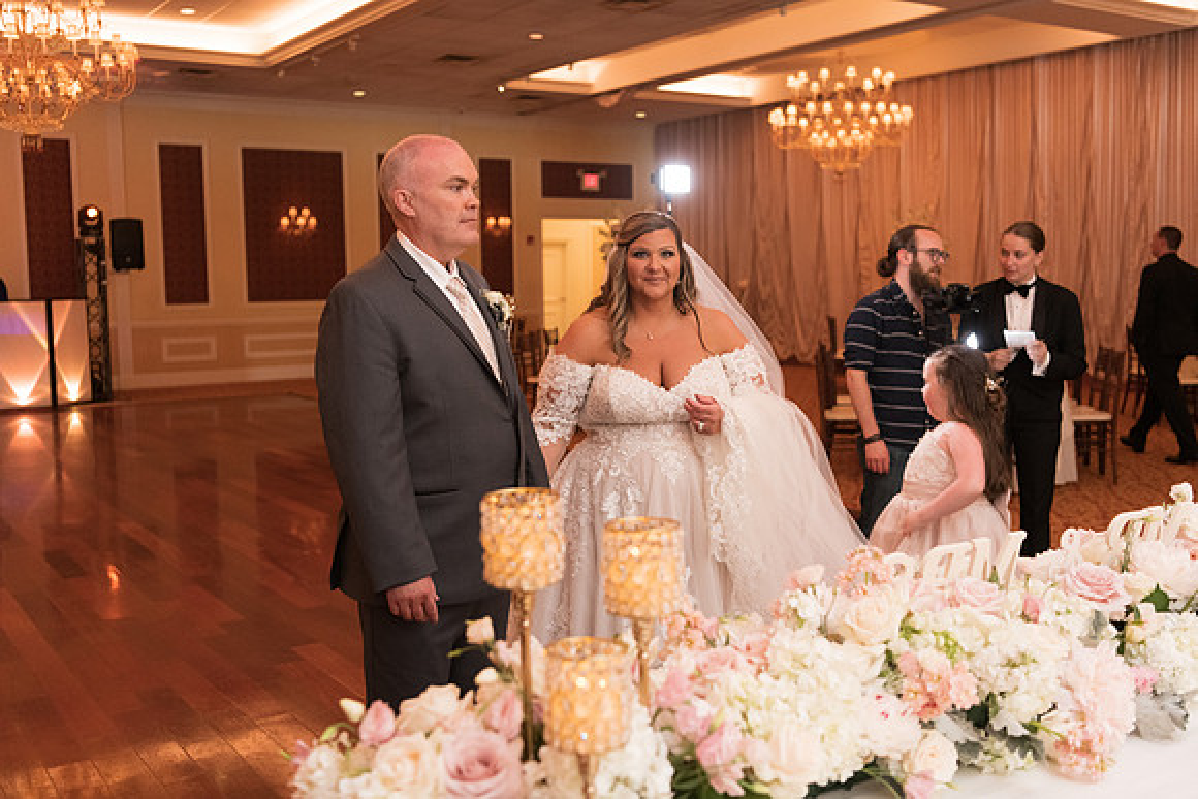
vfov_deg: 35.1
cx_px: 599
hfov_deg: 50.7
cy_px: 400
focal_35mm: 38
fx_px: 1265
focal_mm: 38
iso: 2200
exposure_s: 1/100
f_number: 2.8
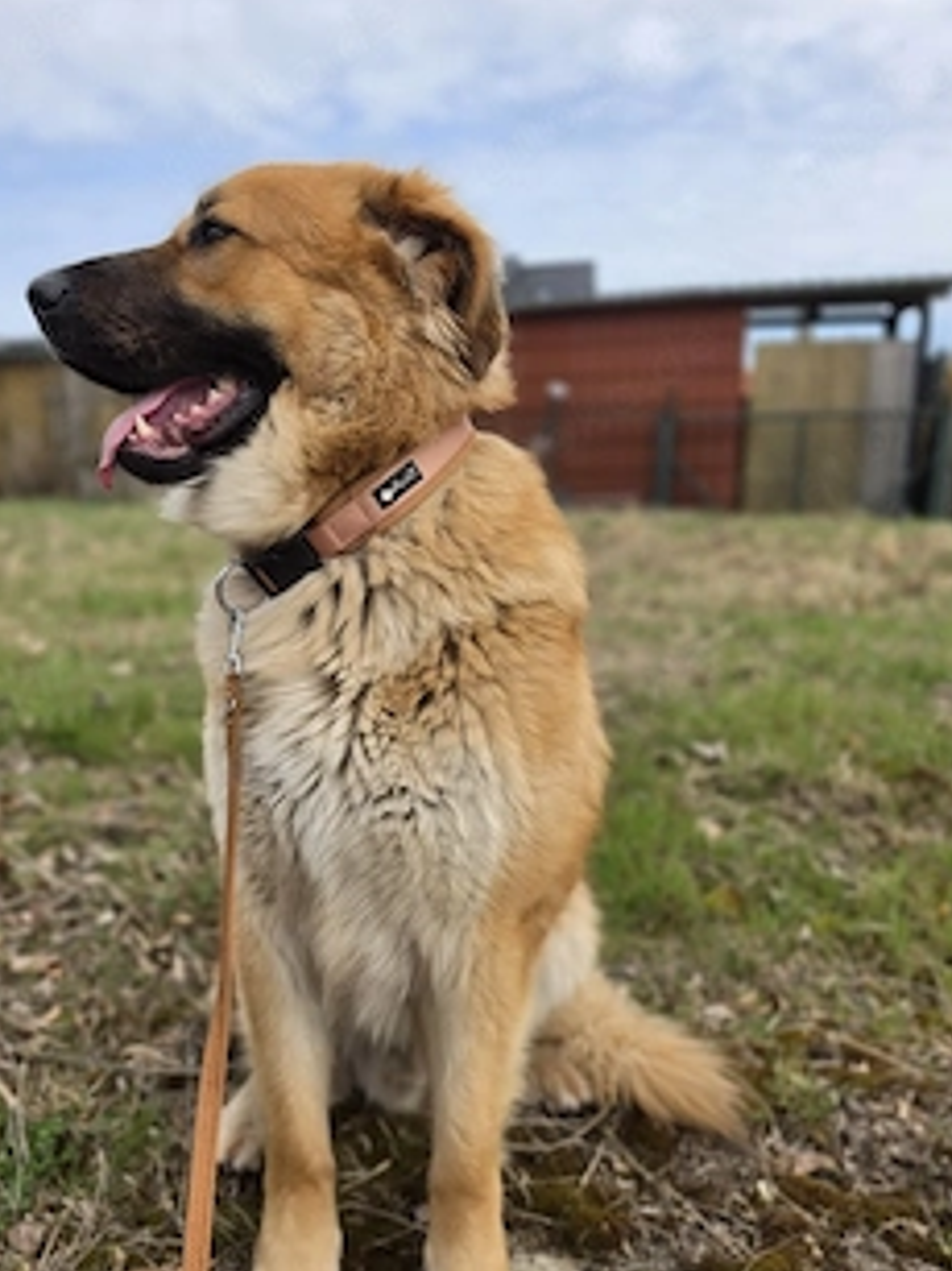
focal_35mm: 30
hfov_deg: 46.4
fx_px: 1101
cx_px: 368
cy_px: 782
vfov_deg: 59.3
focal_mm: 6.5
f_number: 1.4
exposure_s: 1/5000
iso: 64
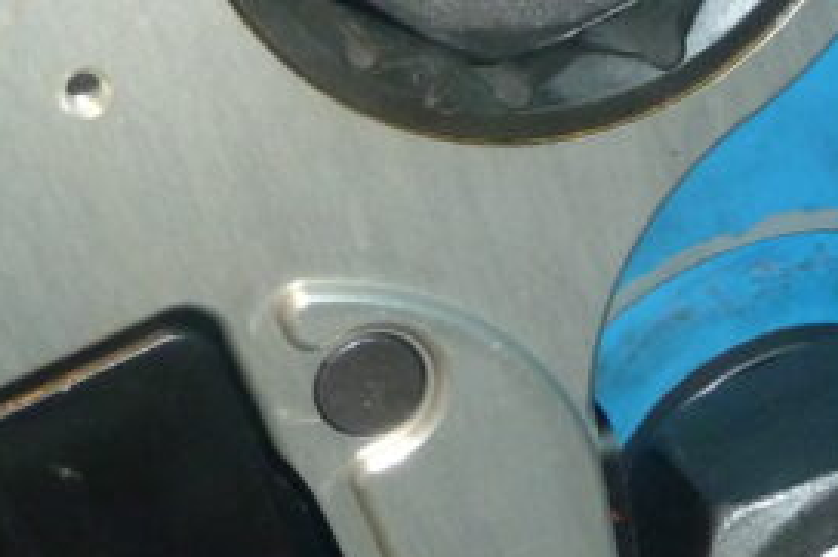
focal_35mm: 98
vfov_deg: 13.9
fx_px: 2280
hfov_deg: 20.8
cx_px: 434
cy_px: 148
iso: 250
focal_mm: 4.1
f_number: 3.3
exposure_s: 1/30
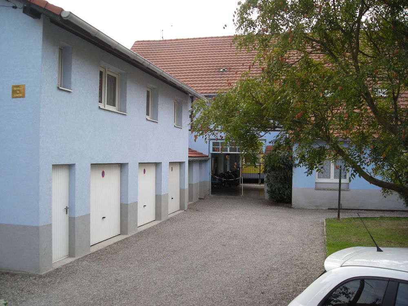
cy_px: 153
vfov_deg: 37.7
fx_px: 448
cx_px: 204
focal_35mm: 38
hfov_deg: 49.0
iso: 50
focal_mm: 6.3
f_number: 3.2
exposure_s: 1/190
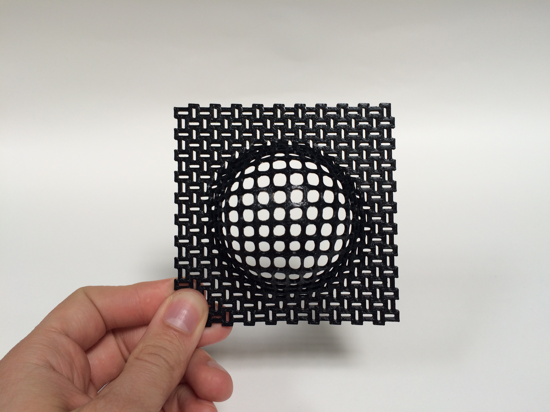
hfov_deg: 61.7
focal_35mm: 29
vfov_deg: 48.2
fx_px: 461
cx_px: 275
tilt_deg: -35.2
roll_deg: +0.7
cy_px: 206
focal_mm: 4.15
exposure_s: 1/60
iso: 32
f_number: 2.2
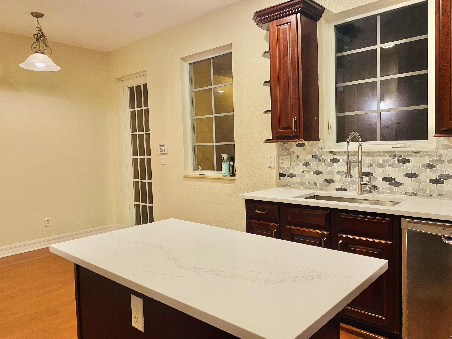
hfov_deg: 67.3
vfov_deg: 53.1
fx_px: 339
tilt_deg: -2.8
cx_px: 226
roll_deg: +2.1
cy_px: 170
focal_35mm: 26
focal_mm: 4.25
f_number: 1.8
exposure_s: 1/60
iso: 160
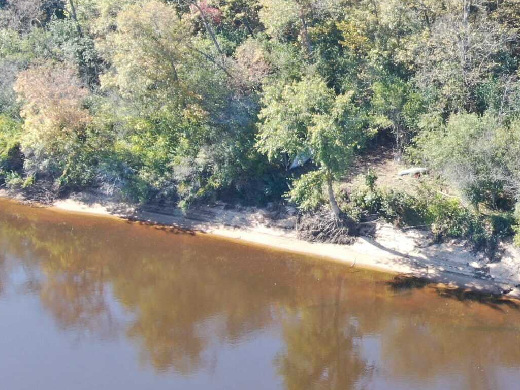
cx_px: 491
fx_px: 1803
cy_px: 140
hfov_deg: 16.2
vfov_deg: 12.3
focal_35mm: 120
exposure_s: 1/100
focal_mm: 8.6
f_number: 3.8
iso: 100
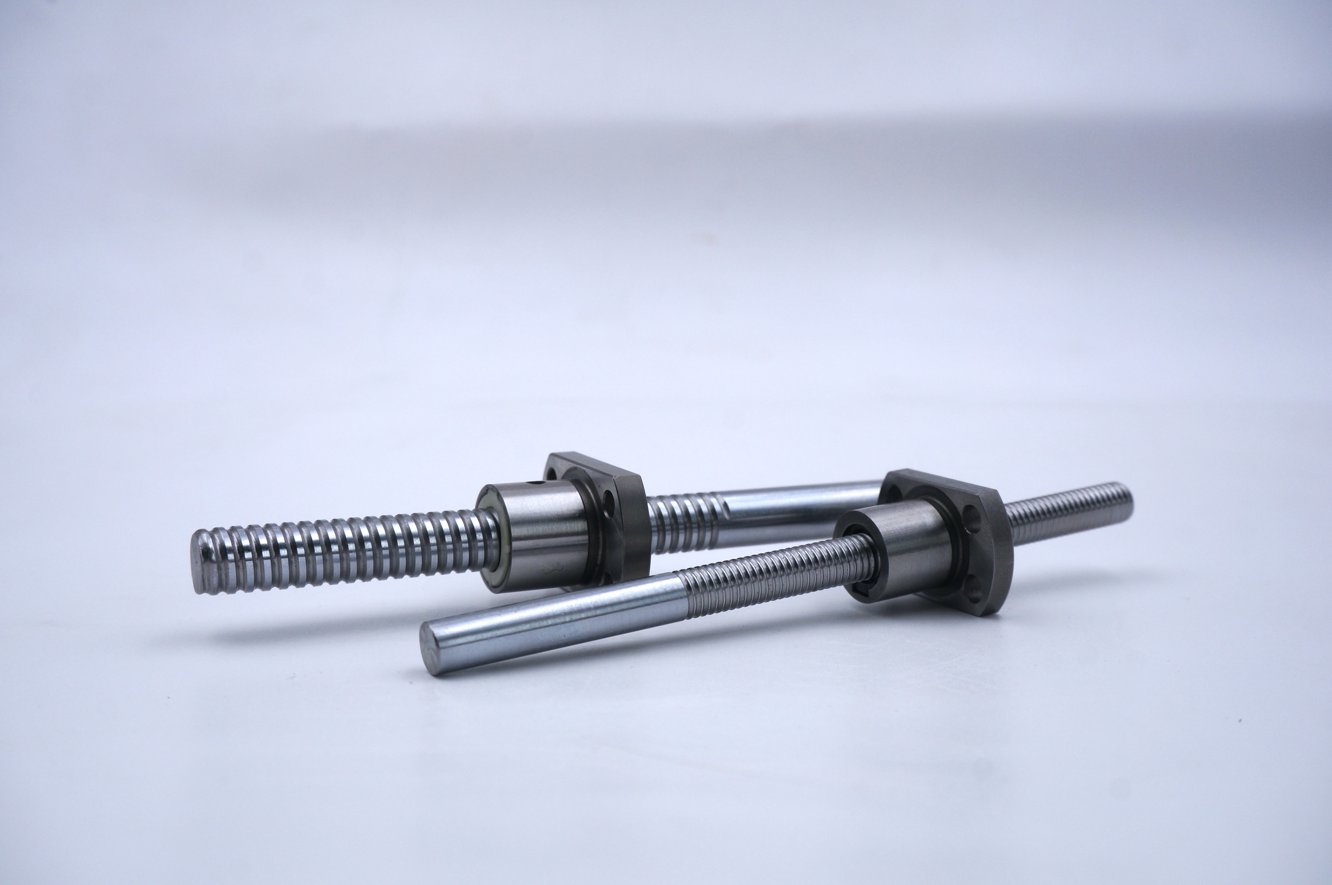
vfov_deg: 34.1
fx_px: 1441
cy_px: 442
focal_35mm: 39
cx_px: 666
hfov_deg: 49.6
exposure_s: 1/200
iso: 200
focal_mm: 26
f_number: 9
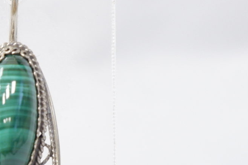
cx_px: -72
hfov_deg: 7.9
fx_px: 1763
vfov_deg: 5.4
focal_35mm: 256
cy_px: 126
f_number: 5.6
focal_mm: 44.5
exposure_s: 1/70
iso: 1250
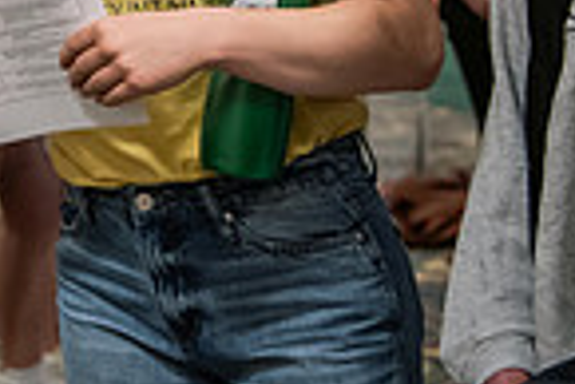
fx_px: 2302
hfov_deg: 13.3
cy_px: -196
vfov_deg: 9.3
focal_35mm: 144
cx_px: -345
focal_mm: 36
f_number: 3.2
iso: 2000
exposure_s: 1/160
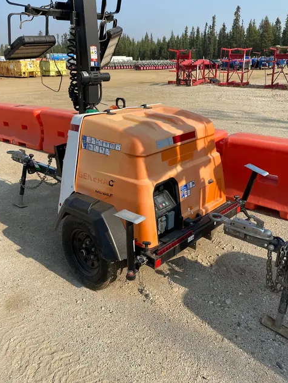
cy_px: 163
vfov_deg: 59.7
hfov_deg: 46.8
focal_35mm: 30
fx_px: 332
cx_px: 138
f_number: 1.8
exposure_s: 1/1996
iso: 32
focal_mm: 4.25
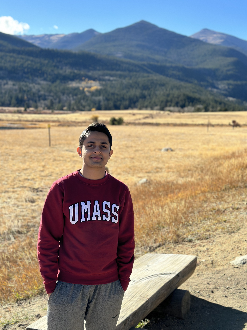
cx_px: 124
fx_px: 457
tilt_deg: -7.1
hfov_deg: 30.3
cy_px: 165
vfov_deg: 39.7
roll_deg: -1.6
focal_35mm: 48
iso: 100
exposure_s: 1/2667
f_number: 1.78
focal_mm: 6.86
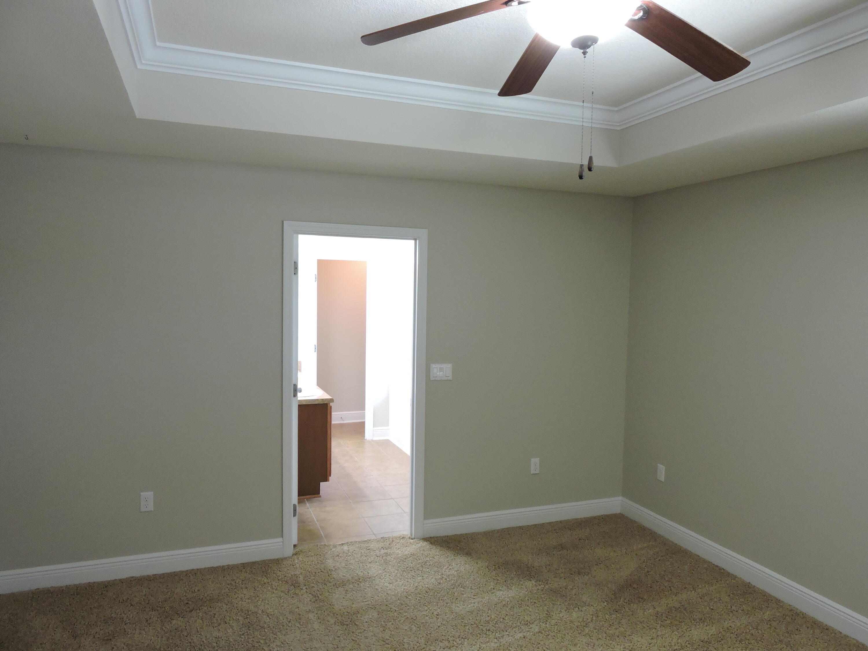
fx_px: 602
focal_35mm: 24
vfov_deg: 56.8
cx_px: 434
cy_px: 326
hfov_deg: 71.6
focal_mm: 4.3
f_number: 3.3
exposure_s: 1/20
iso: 400
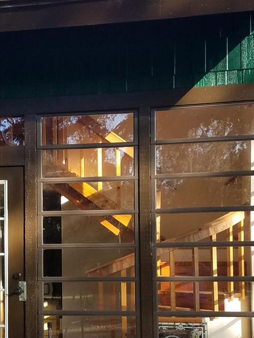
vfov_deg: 30.0
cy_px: 233
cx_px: 81
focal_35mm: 64
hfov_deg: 22.8
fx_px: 626
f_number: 1.7
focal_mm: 4.2
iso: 40
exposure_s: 1/246
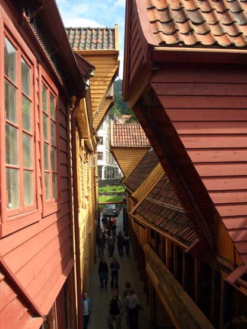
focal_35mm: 41
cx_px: 124
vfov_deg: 45.8
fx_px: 390
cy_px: 164
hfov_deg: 35.2
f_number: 4.6
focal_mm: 6.8
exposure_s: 1/500
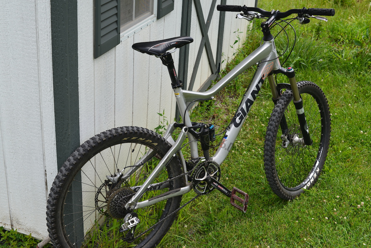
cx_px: 186
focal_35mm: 50
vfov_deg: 27.0
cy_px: 124
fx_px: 516
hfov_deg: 39.6
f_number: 10
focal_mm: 50
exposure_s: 1/250
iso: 280
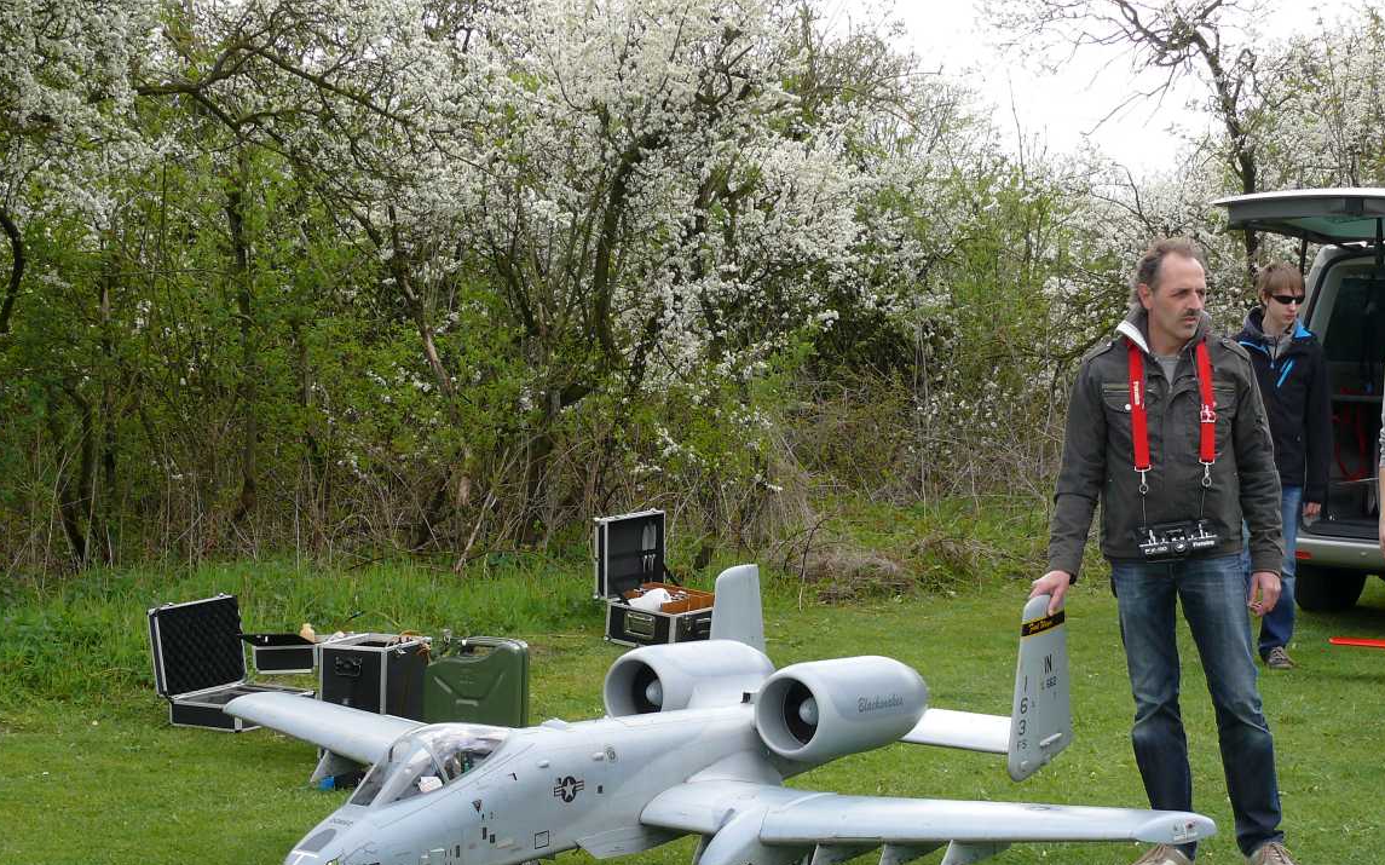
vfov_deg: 15.5
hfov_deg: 24.6
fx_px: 3170
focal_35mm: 84
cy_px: 612
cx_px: 798
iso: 100
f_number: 4.5
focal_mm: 13.4
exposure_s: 1/250
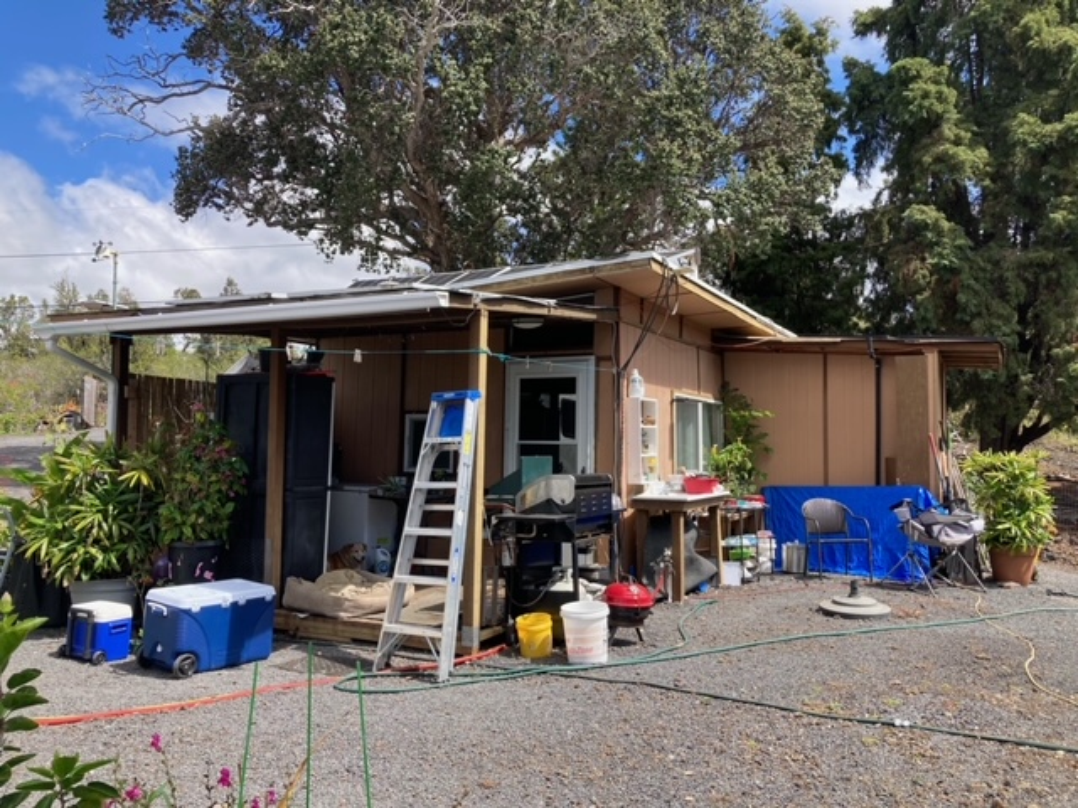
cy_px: 404
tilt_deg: +4.9
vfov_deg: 49.7
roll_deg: -1.6
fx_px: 872
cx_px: 539
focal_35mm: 28
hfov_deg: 63.4
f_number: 1.8
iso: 20
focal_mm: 3.99
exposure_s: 1/823
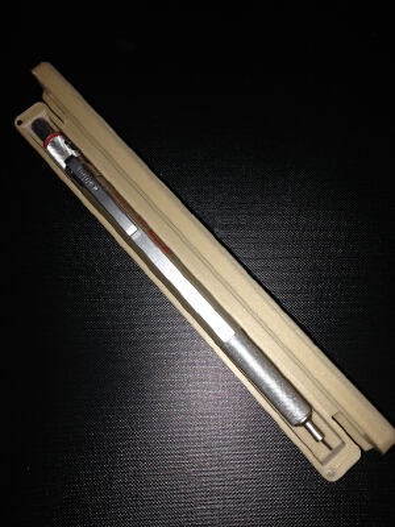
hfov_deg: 42.9
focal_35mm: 33
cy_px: 264
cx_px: 198
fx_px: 502
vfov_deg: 55.4
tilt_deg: -72.1
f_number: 2.4
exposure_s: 1/108
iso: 50
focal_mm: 4.12
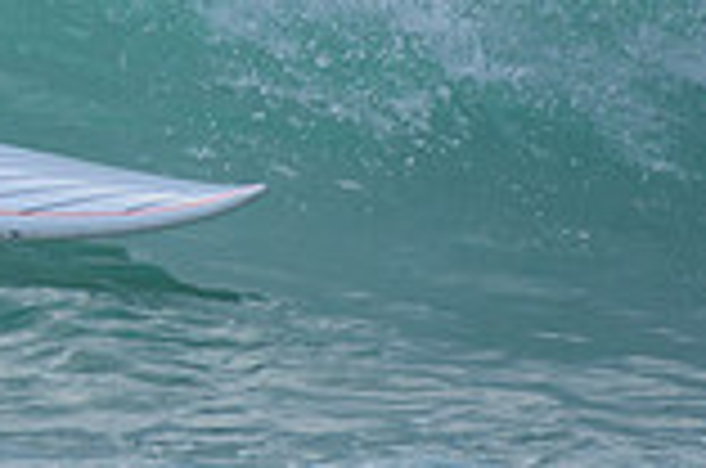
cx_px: -249
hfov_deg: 0.9
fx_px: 44485
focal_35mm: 2273
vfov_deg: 0.6
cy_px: -203
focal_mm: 500
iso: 900
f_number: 5.6
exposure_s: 1/2000
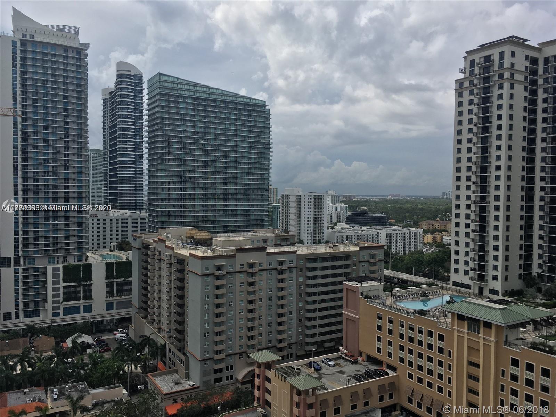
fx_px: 466
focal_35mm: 29
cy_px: 208
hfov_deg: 61.7
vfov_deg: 48.2
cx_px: 278
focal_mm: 4.15
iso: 25
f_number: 2.2
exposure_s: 1/2747
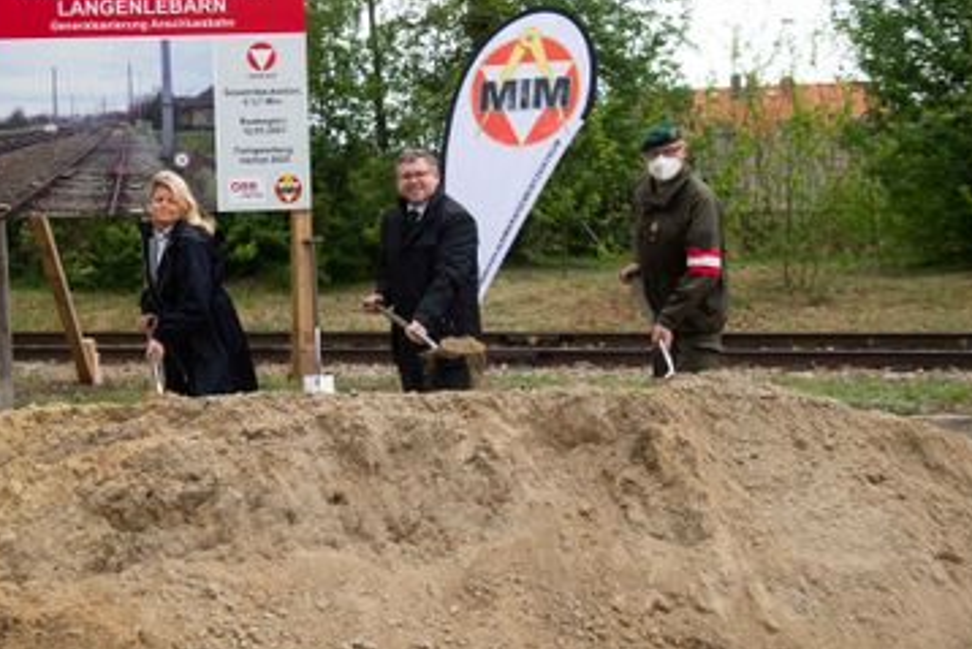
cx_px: 315
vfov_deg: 27.0
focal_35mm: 50
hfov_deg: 39.1
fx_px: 1350
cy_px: 273
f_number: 6.3
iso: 800
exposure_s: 1/800
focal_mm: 35
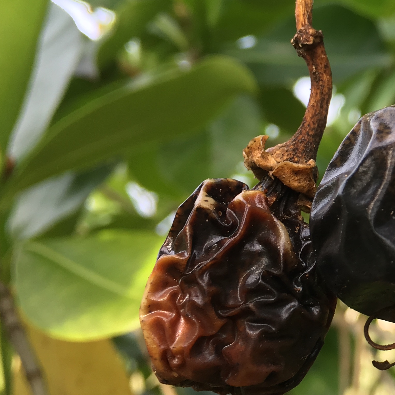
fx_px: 878
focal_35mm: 68
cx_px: 490
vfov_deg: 25.3
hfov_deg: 23.0
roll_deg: +3.5
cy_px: 172
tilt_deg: +7.6
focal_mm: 4.15
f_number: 2.2
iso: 25
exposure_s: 1/185
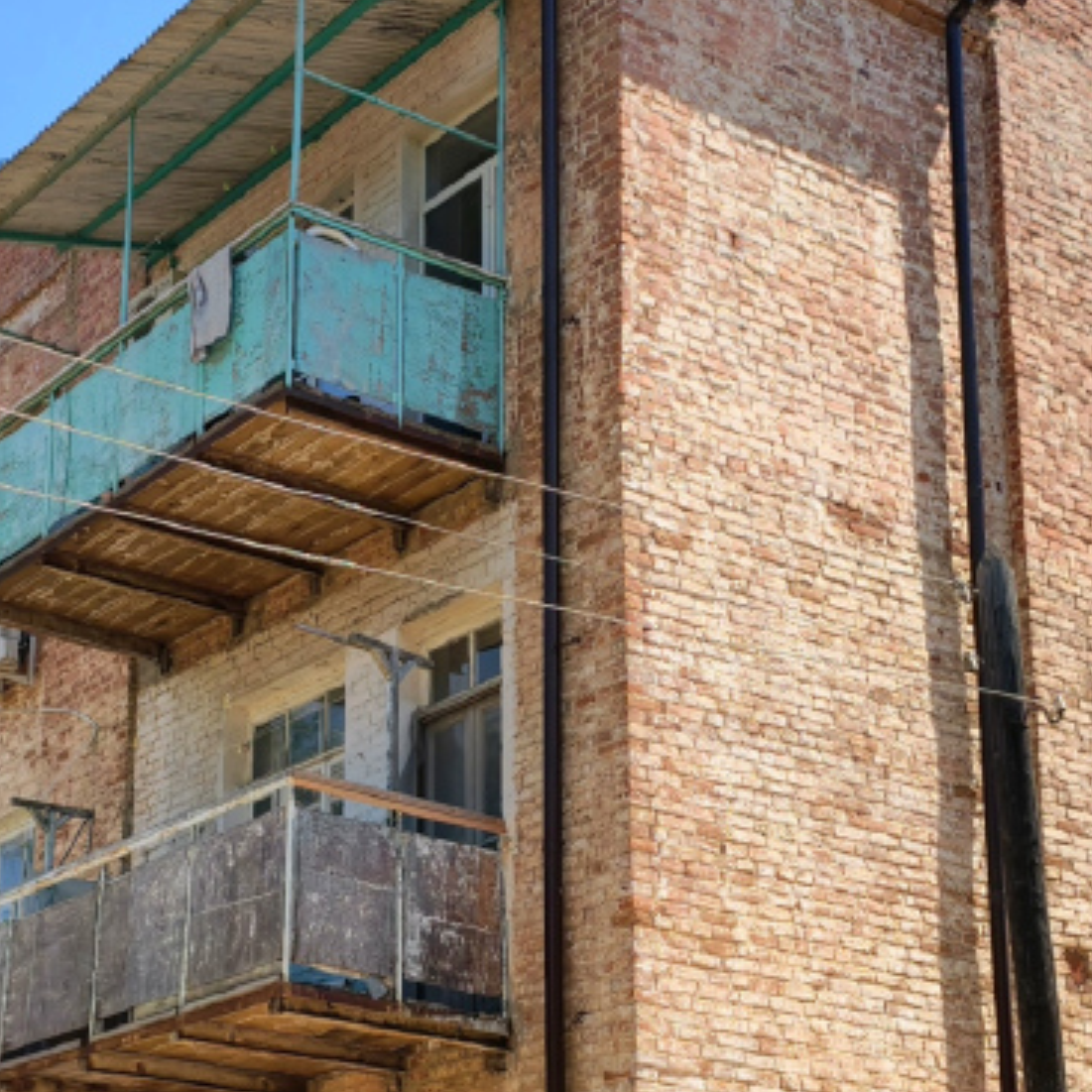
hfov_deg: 23.9
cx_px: 393
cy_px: 754
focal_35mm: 72
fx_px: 2570
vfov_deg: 23.8
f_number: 1.57
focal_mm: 6.54
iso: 72
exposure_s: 1/2283
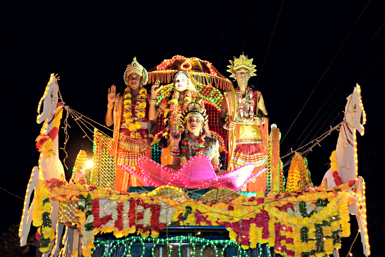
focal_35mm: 52
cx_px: 192
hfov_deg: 38.2
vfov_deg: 26.0
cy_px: 128
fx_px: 556
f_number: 4.5
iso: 1800
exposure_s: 1/60
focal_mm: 52
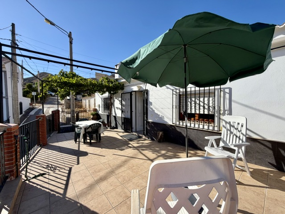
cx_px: 142
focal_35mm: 14
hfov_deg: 102.1
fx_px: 115
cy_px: 107
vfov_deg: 85.7
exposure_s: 1/888
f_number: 2.2
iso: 20
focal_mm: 2.22
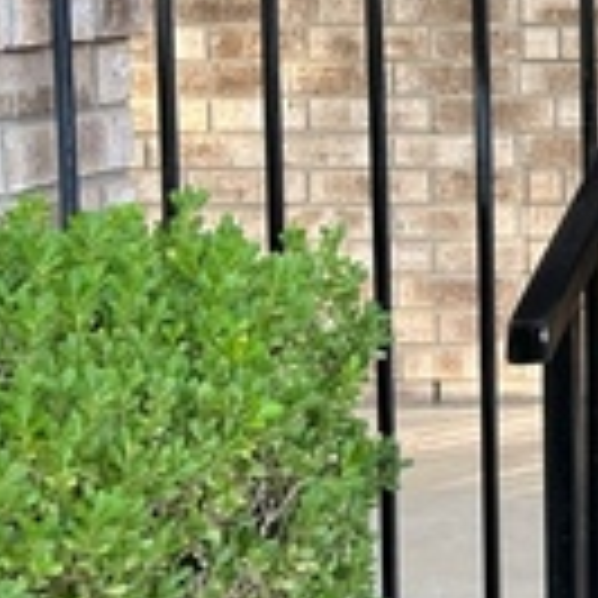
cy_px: 67
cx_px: 1214
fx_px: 1994
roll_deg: -0.2
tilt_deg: -3.9
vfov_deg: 16.8
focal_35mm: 102
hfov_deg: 14.2
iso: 64
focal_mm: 6.86
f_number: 1.78
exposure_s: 1/174
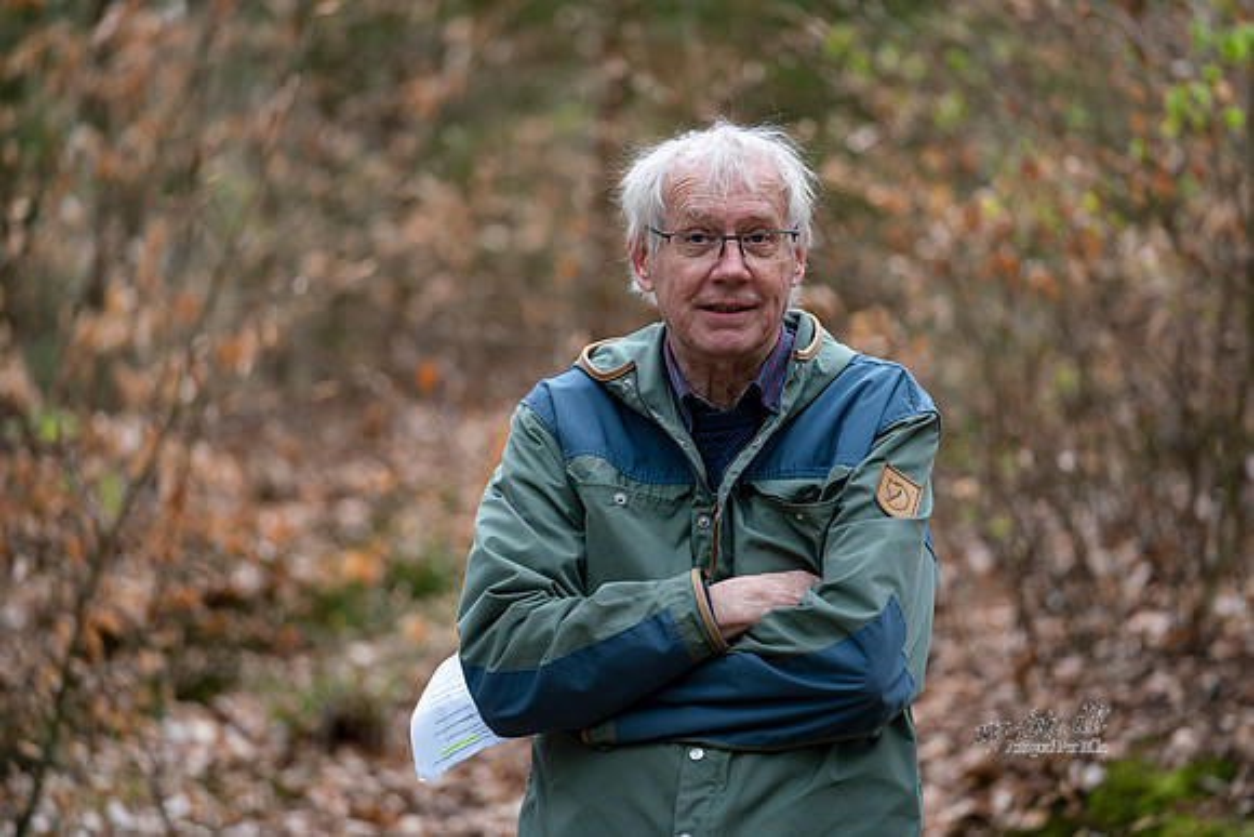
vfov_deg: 7.6
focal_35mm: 181
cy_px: 418
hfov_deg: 11.4
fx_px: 6306
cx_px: 627
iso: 400
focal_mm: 181
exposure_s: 1/320
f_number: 3.2
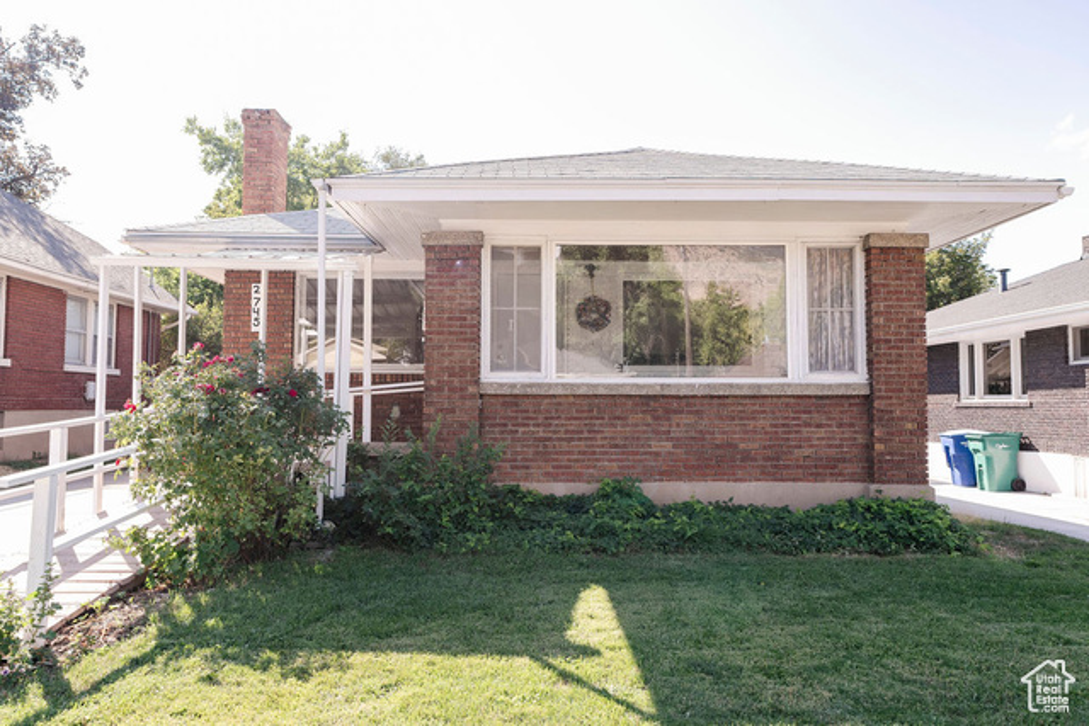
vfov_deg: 49.6
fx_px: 787
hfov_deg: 69.4
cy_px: 363
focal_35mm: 26
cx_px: 544
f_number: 4.5
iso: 80
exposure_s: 1/320
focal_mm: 26
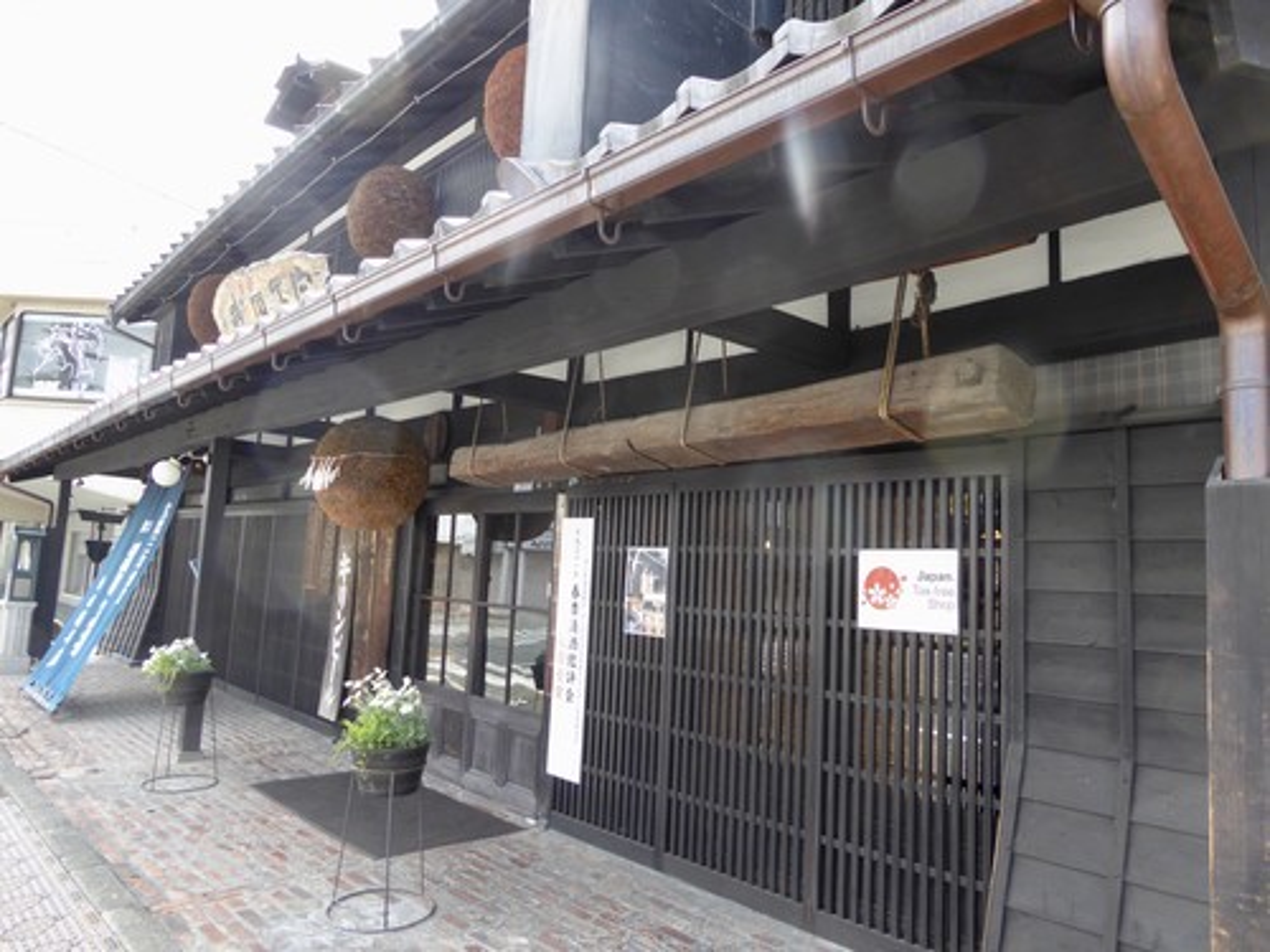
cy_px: 476
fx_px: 917
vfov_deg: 54.9
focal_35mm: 25
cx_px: 635
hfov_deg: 69.4
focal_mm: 4.3
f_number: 3.3
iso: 100
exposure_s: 1/100
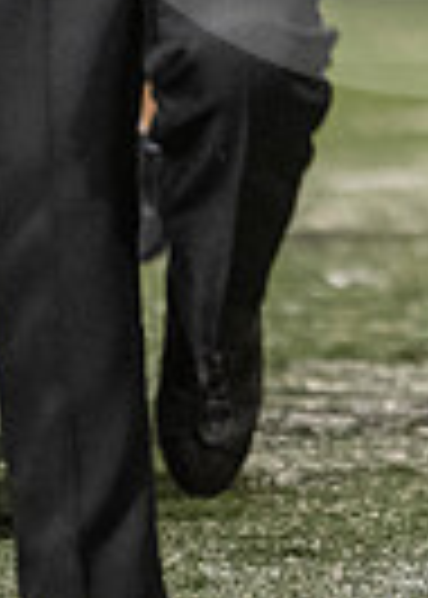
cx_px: 931
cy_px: -686
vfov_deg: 1.6
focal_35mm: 1264
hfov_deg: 1.1
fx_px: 21510
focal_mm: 200
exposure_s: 1/500
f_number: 2.8
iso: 4000
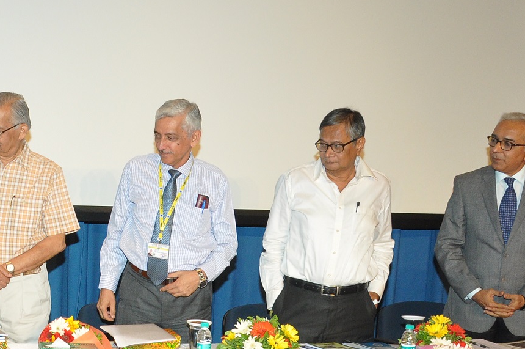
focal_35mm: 66
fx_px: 961
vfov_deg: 20.5
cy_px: 236
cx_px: -28
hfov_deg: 28.2
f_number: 5.6
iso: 1000
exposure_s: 1/125
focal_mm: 18
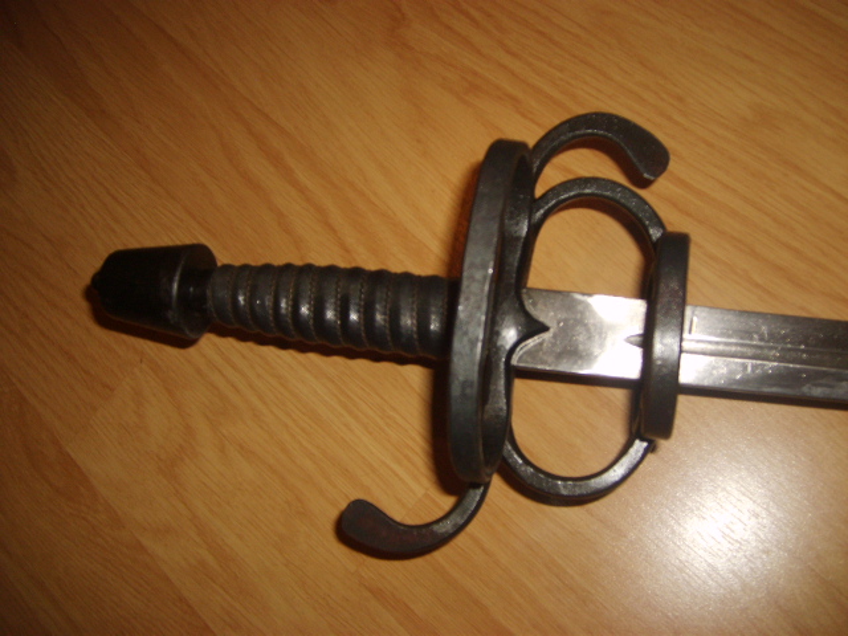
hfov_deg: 52.6
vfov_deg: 40.7
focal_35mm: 35
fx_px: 857
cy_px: 318
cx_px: 424
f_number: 2.8
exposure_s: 1/45
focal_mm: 5.8
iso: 100
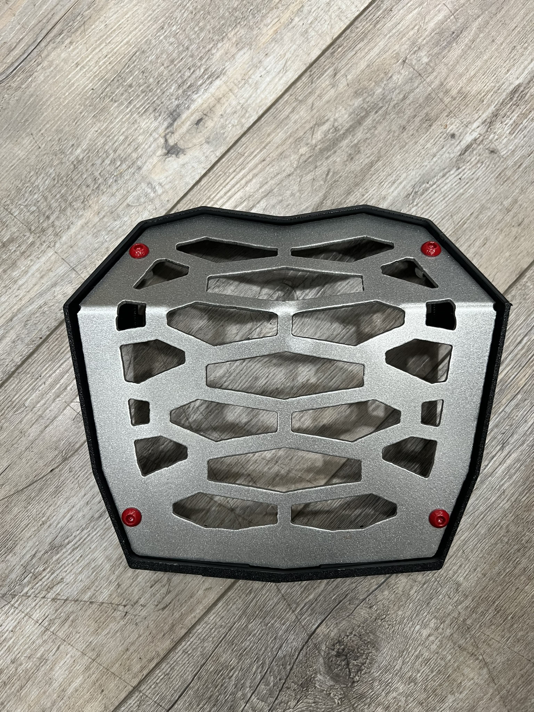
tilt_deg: -85.2
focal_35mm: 26
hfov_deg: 53.1
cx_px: 267
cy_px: 356
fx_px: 535
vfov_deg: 67.3
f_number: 1.5
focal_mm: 5.7
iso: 200
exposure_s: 1/60
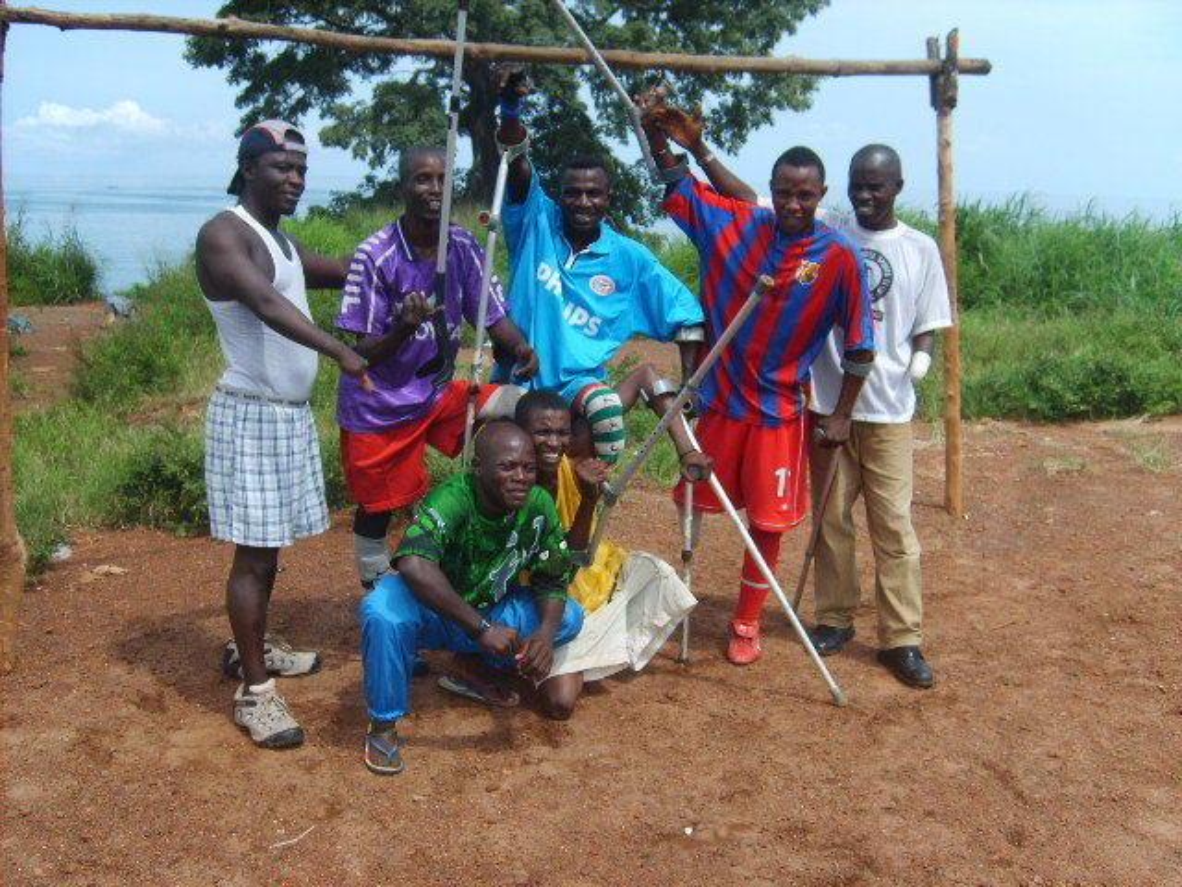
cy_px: 444
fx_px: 1195
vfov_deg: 40.7
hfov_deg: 52.6
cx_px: 591
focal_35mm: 35
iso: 50
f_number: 2.8
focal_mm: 5.8
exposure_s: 1/1000
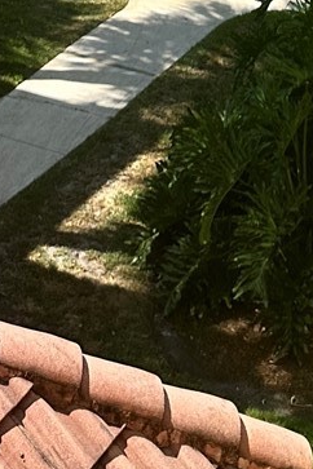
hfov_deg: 12.4
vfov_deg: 14.5
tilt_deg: -1.9
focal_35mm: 110
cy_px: -541
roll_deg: -2.6
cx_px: 273
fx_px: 1434
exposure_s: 1/4184
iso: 80
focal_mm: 6.86
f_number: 1.78
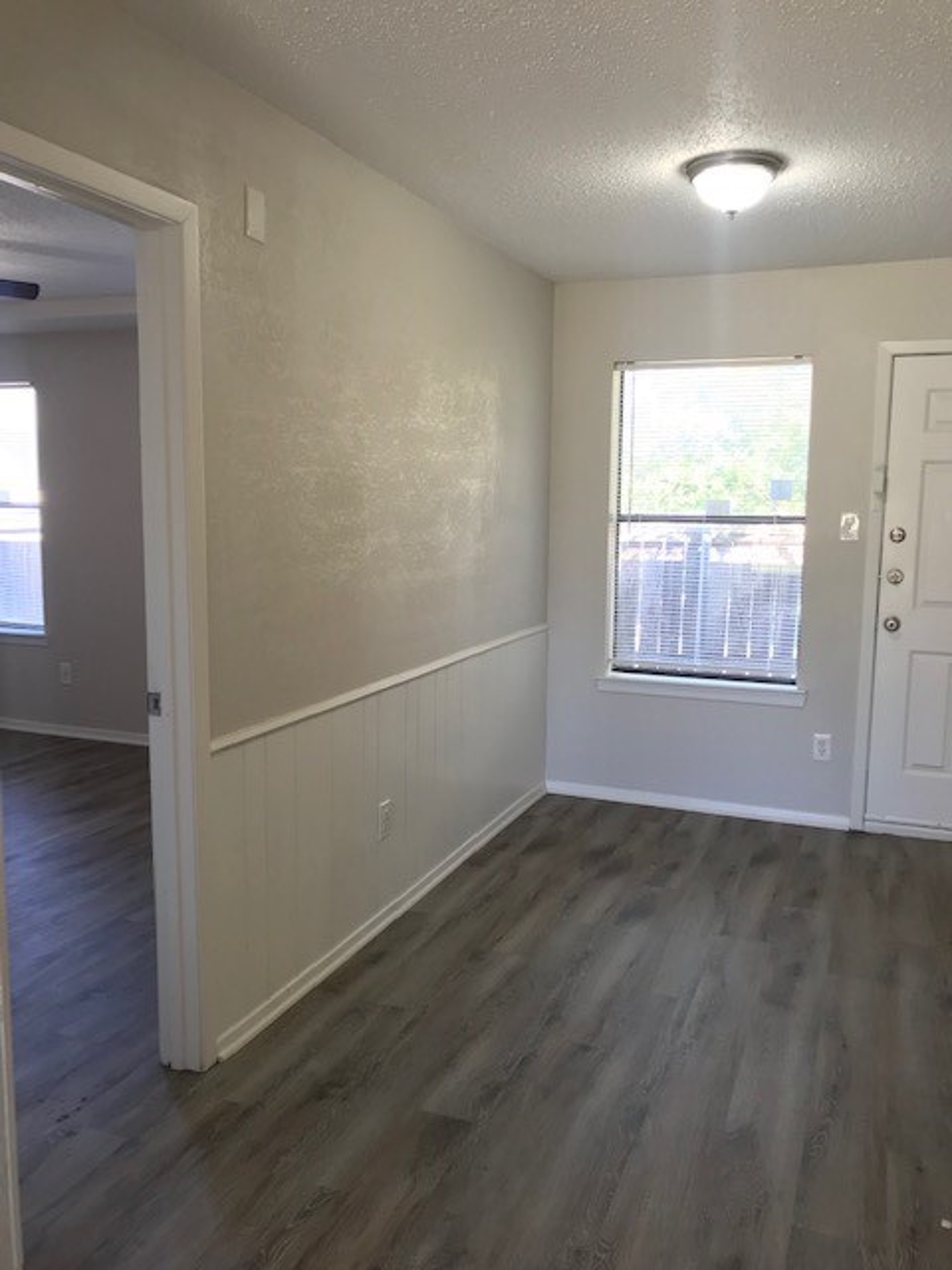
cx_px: 476
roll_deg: +0.7
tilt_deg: -6.2
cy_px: 635
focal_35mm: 28
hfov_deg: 49.7
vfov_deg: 63.4
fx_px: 1027
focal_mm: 3.99
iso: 25
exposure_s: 1/30
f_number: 1.8
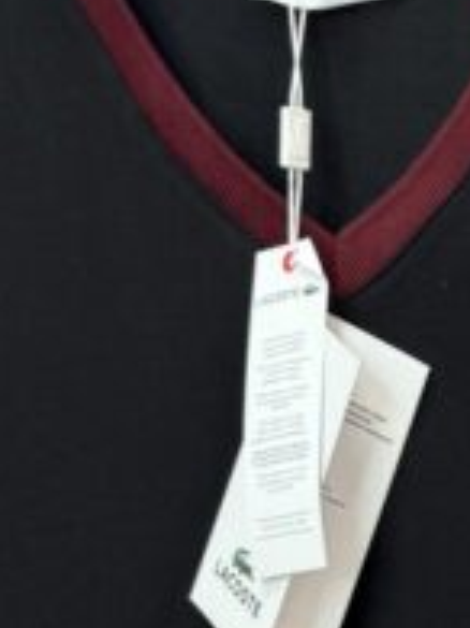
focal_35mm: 126
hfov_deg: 11.2
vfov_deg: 15.5
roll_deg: +1.6
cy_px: 515
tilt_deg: -5.9
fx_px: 2284
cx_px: 757
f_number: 1.78
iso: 64
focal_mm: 6.76
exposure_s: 1/177
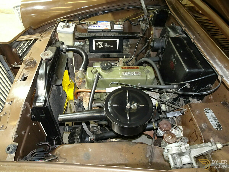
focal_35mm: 24
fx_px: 159
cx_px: 114
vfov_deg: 56.8
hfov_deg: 71.6
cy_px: 86
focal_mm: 4.1
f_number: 3.5
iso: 500
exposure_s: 1/4
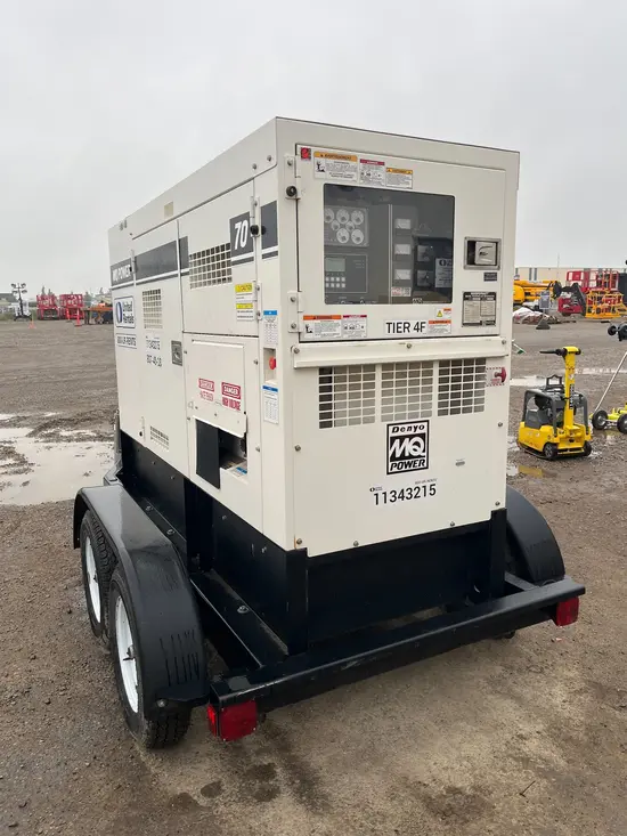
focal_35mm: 26
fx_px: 628
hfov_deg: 53.1
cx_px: 314
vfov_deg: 67.3
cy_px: 418
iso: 50
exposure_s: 1/302
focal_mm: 5.1
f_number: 1.6
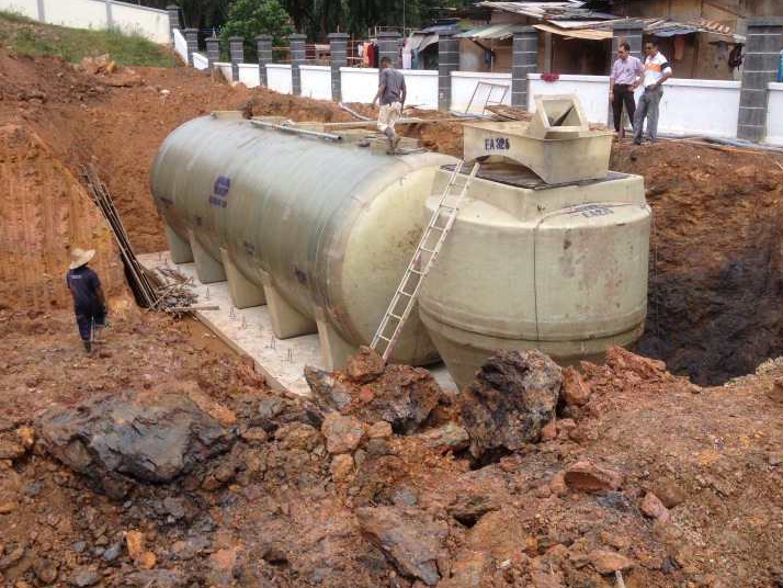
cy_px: 263
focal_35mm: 40
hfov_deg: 46.8
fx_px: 905
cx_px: 377
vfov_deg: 35.9
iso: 50
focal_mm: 4.28
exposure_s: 1/920
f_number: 2.4
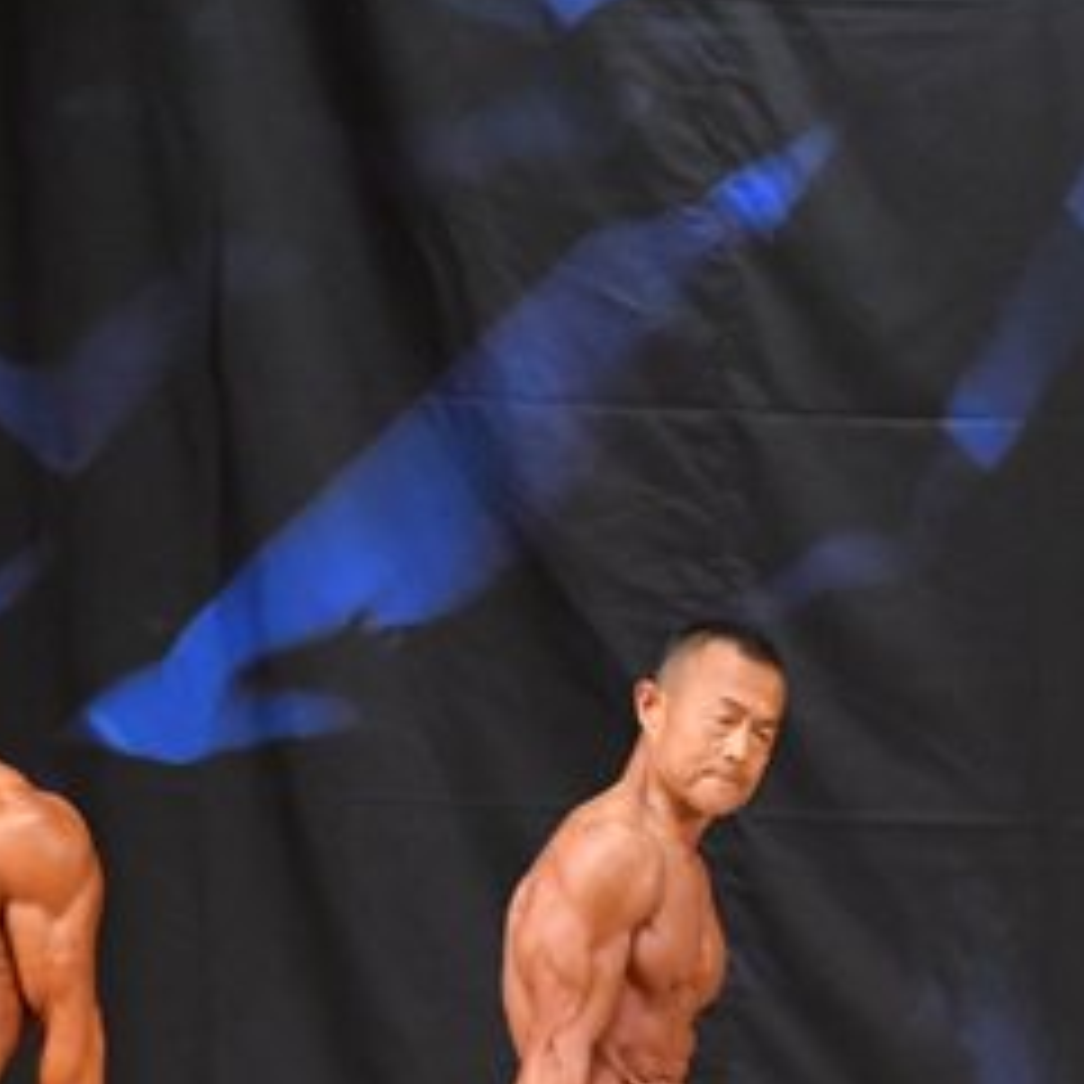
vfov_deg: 3.5
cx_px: 753
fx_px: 17679
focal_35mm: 499
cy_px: 1030
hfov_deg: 3.5
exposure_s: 1/400
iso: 6400
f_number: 5.6
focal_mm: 122
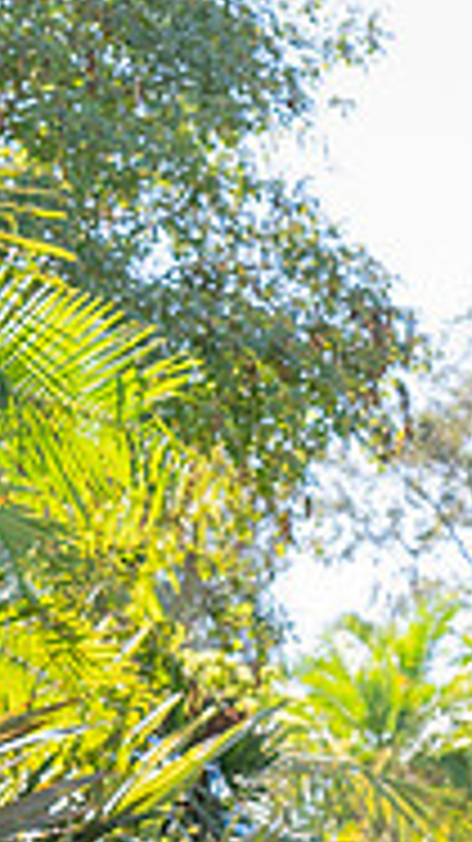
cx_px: -134
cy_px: 863
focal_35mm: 213
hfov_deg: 5.7
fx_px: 4746
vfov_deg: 10.0
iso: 200
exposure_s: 1/200
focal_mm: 37
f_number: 5
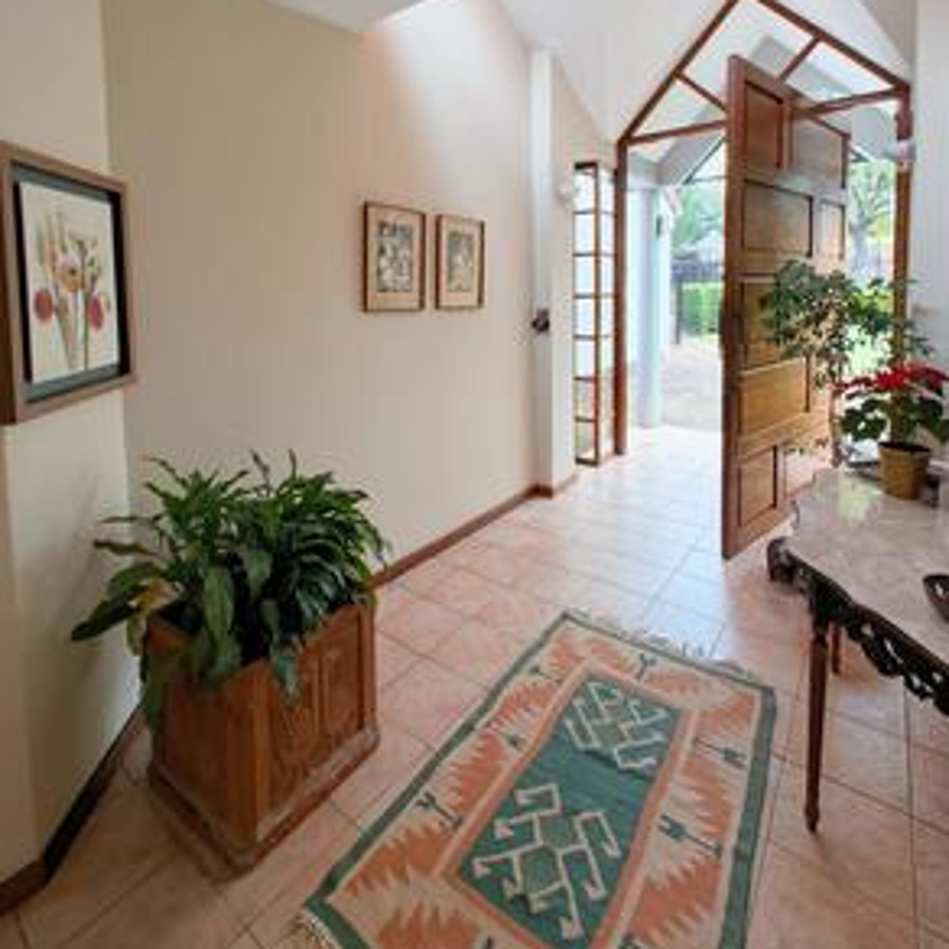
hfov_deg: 84.0
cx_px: 483
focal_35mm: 17
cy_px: 318
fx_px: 527
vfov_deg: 81.2
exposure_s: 1/50
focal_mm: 2.15
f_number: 2.2
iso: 800
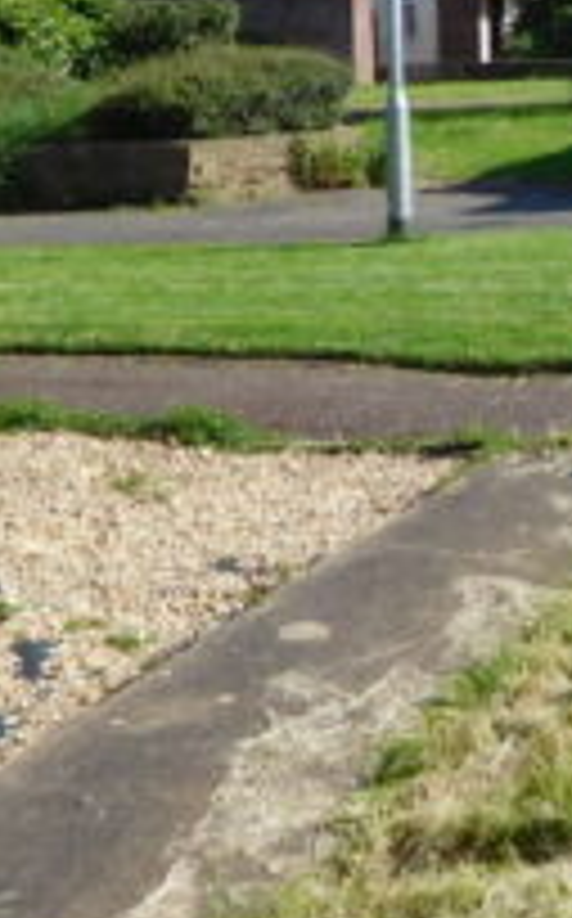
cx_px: 838
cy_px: 86
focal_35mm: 78
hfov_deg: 15.5
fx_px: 1951
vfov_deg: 25.6
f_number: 3.4
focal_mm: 4.5
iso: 125
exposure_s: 1/1000
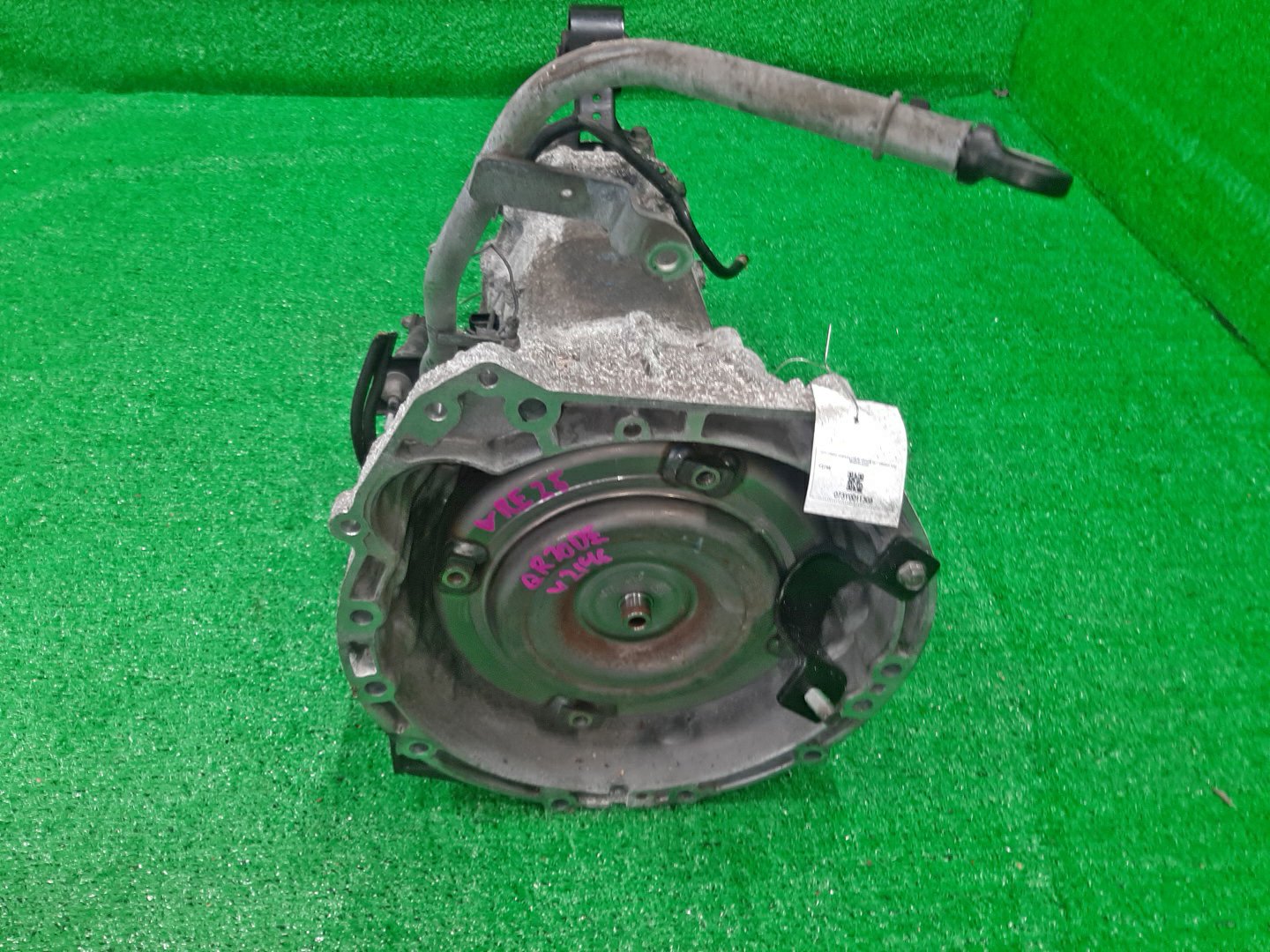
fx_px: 954
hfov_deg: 67.3
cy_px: 476
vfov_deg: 53.1
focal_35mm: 26
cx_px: 635
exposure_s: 1/50
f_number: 1.7
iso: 93
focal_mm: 3.93
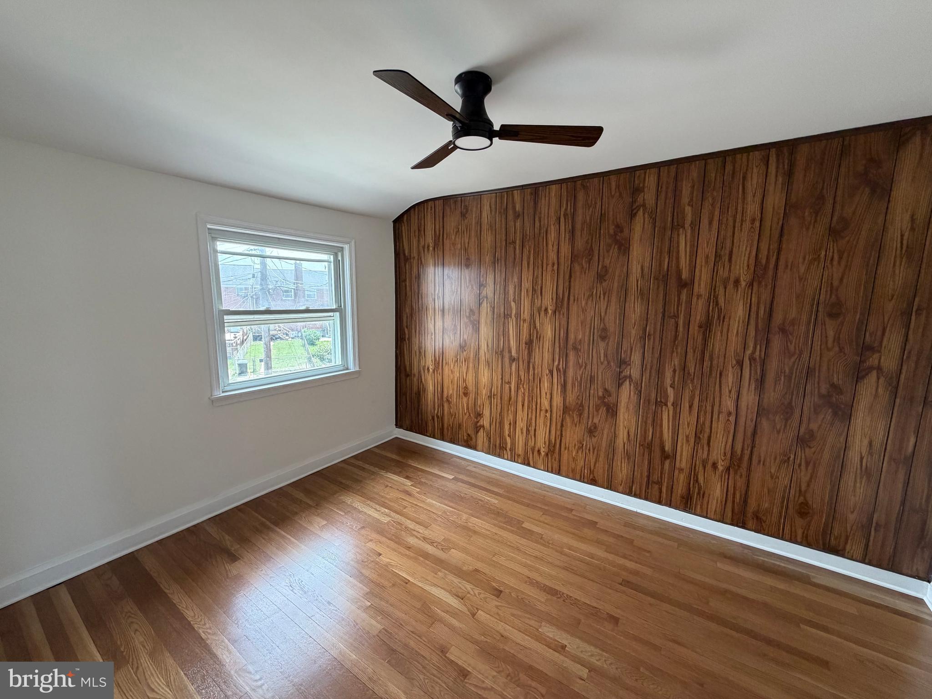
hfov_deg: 102.1
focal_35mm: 14
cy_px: 350
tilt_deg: -8.3
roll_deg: -0.2
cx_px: 466
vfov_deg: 85.7
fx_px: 377
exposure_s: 1/121
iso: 250
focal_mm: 2.22
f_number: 2.2
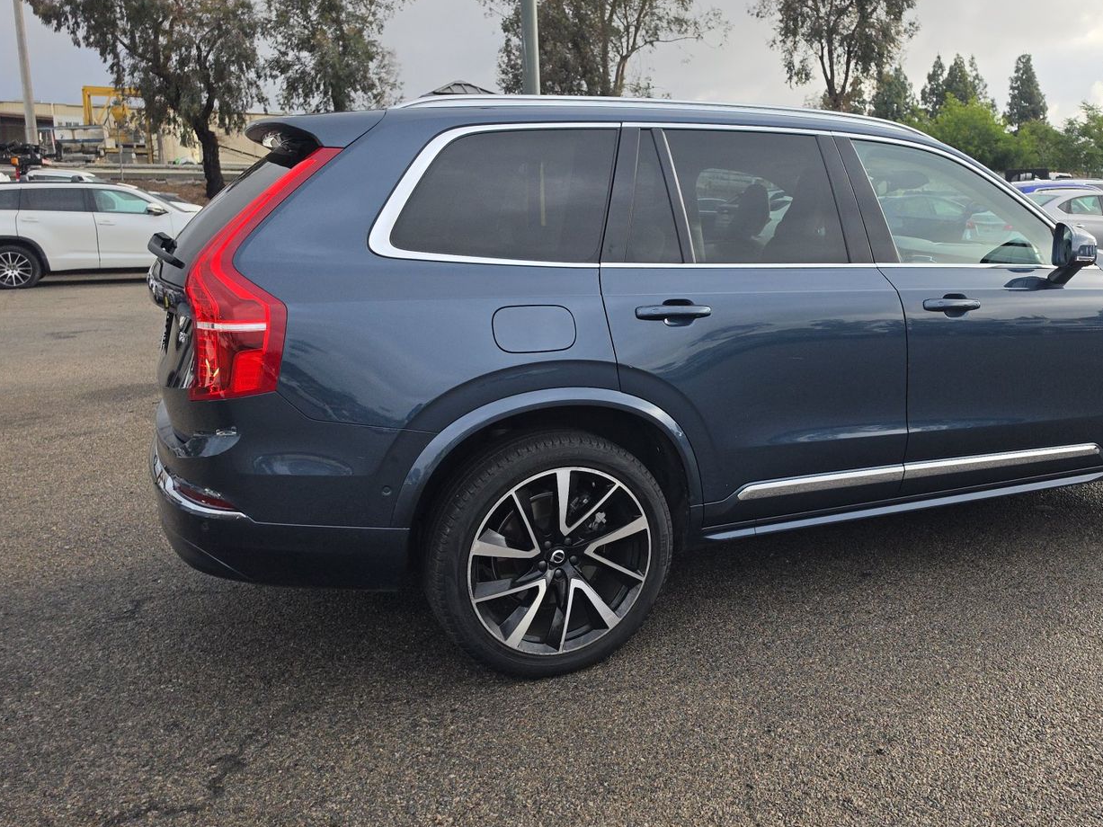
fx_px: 956
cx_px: 685
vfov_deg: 46.7
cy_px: 377
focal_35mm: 30
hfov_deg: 59.2
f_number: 1.4
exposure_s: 1/1904
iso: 63
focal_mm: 6.5
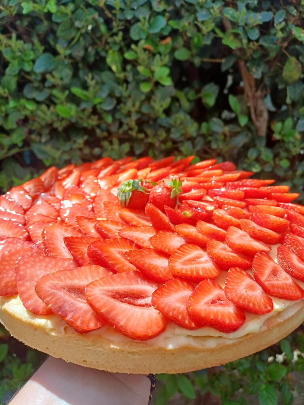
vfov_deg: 69.4
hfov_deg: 54.9
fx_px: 293
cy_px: 202
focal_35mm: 25
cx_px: 152
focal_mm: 4.65
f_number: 1.8
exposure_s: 1/962
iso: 50
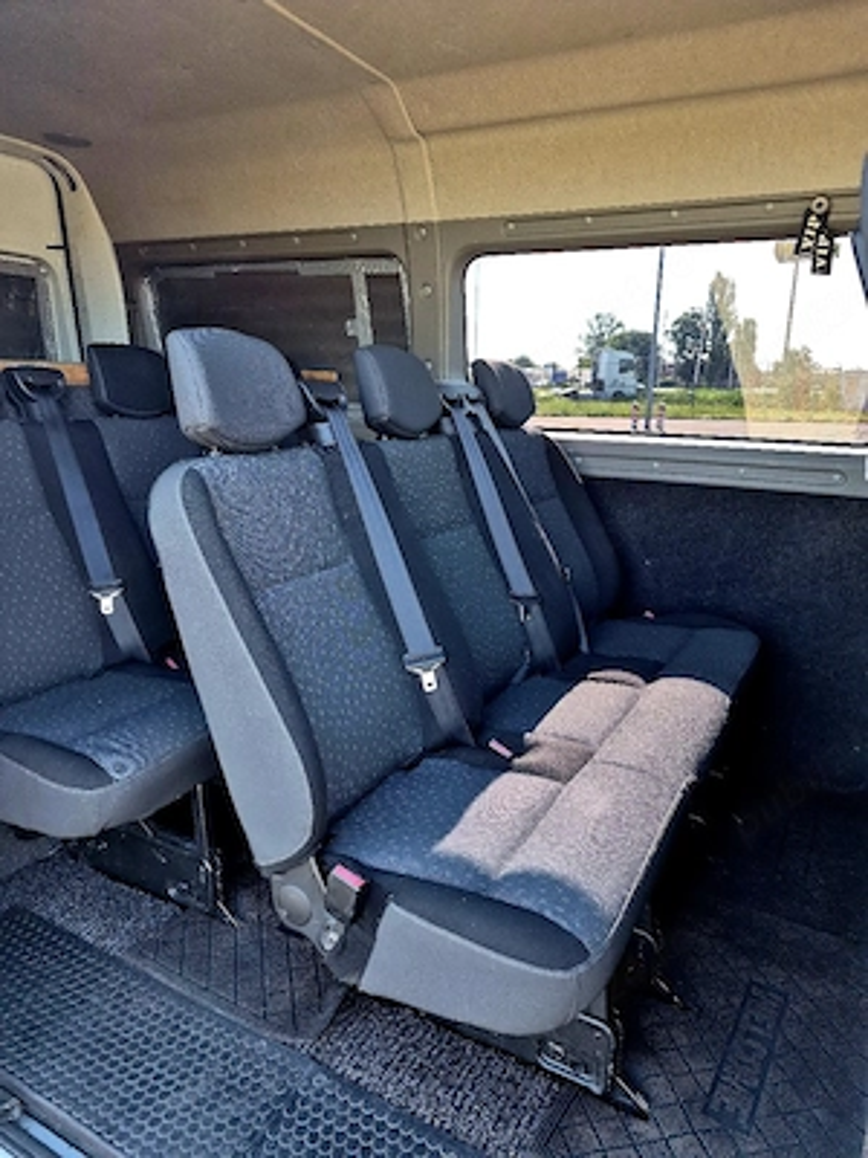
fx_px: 769
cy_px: 579
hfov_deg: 58.9
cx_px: 434
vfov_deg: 73.9
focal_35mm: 23
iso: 64
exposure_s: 1/182
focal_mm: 5.4
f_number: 1.8
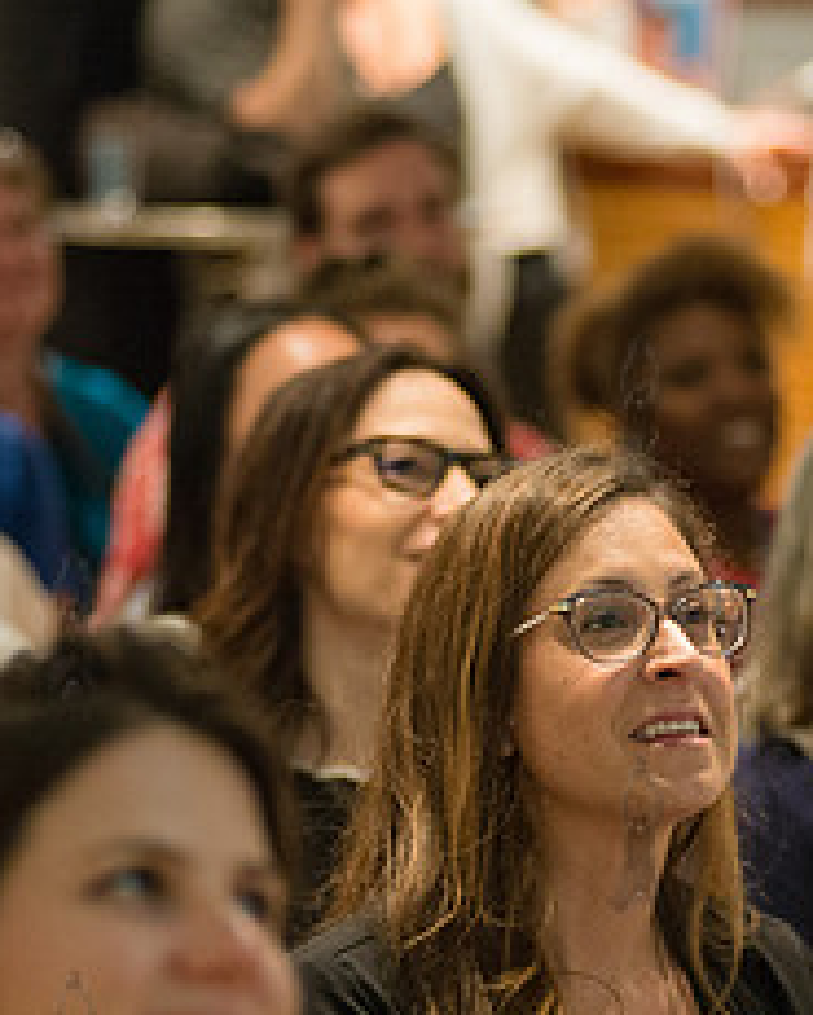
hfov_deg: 6.3
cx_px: 637
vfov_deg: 7.8
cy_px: 833
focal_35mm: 247
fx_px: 7424
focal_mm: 105
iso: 4000
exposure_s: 1/200
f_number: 2.8
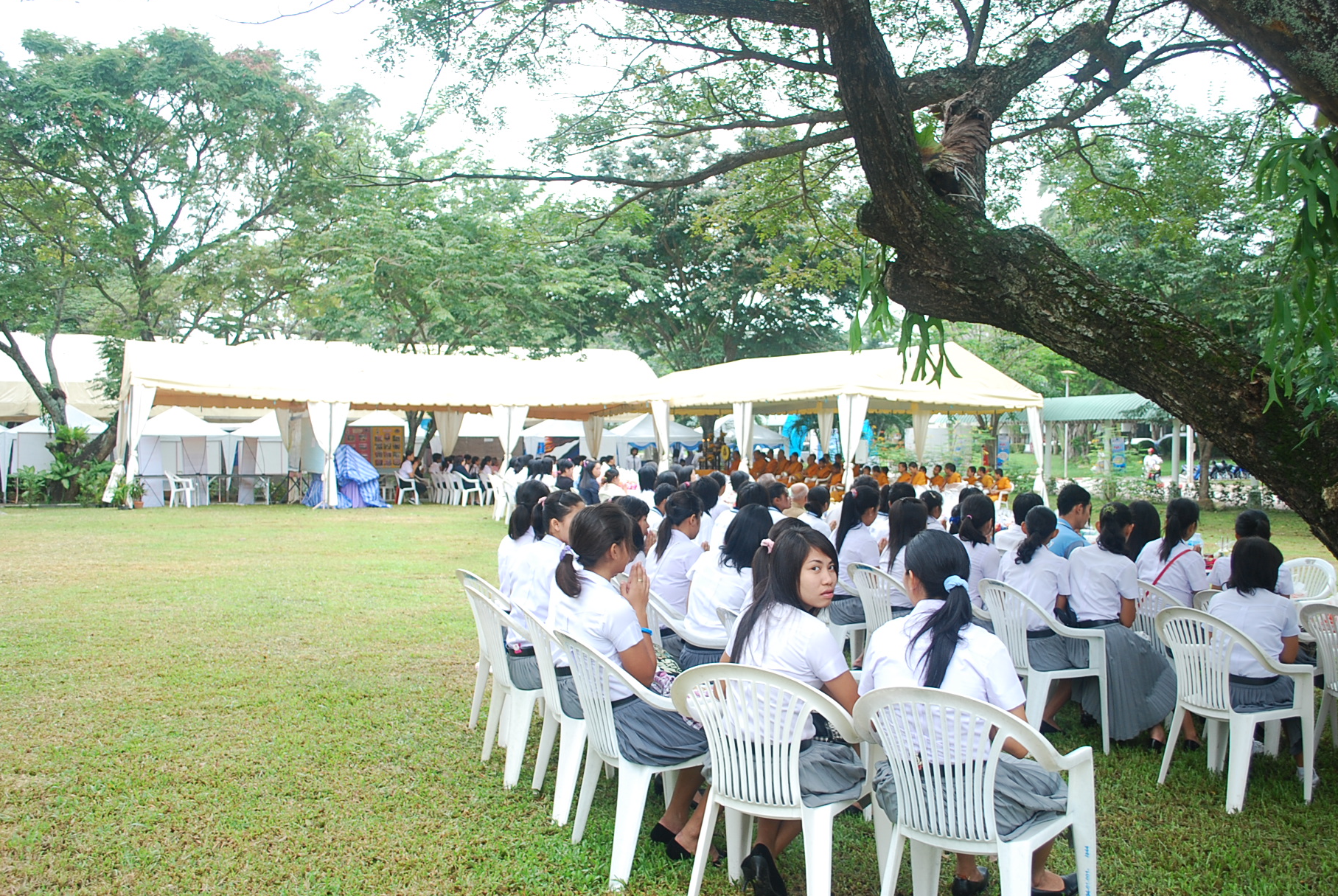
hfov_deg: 58.6
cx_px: 700
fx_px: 1191
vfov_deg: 41.2
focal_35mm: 32
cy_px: 462
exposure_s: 1/40
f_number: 4
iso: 200
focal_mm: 20
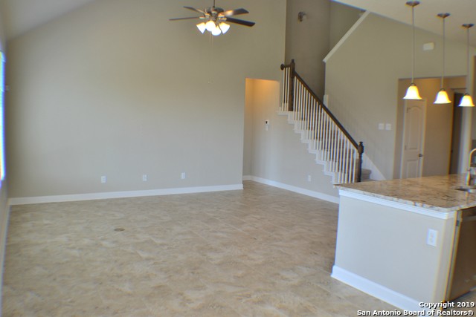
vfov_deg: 36.9
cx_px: 238
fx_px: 476
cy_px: 158
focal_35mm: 36
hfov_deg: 53.1
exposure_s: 1/100
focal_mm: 24
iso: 400
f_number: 5
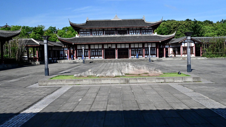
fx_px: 204
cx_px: 114
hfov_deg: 58.0
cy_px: 58
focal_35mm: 34
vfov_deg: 34.6
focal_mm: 32
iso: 8000
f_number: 10
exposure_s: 1/8000
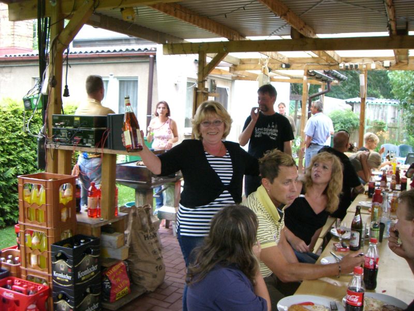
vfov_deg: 37.7
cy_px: 156
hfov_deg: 49.0
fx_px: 454
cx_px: 207
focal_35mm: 38
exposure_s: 1/80
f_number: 2.7
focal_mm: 6.2
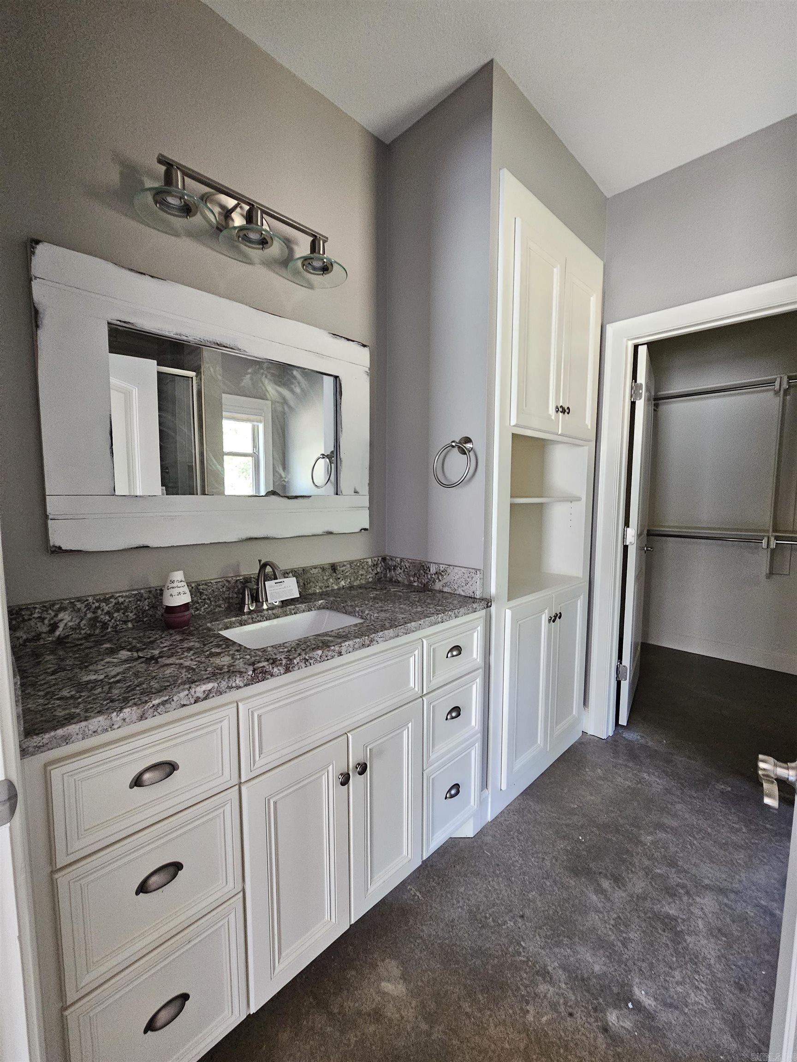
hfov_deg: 89.9
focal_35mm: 13
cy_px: 531
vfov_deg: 106.2
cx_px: 398
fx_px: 399
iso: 640
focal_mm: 2.2
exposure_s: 1/30
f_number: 2.2
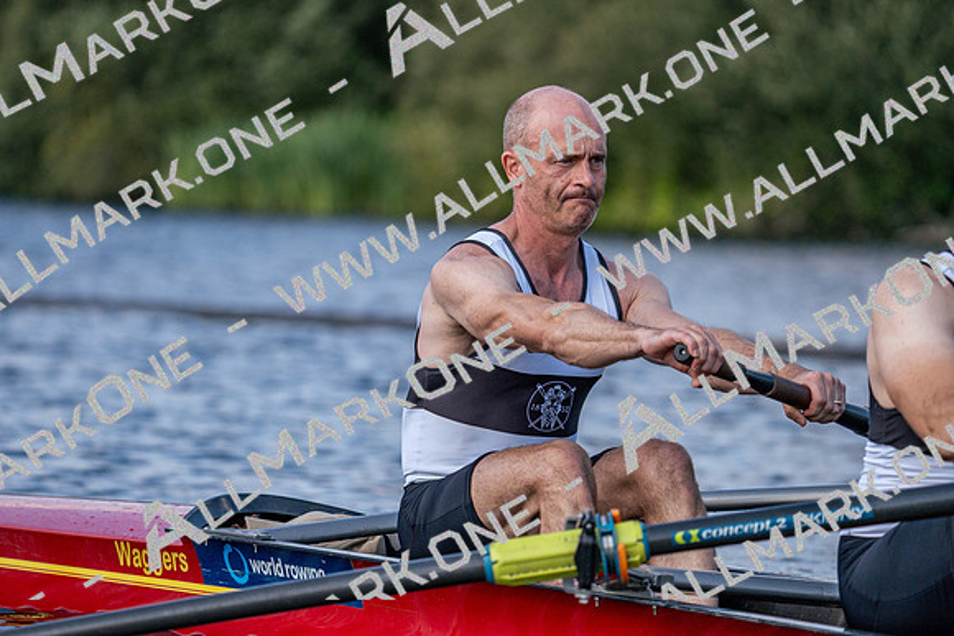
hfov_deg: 6.9
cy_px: 318
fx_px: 7951
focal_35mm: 300
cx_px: 477
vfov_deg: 4.6
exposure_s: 1/1600
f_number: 6.3
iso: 400
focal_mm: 300
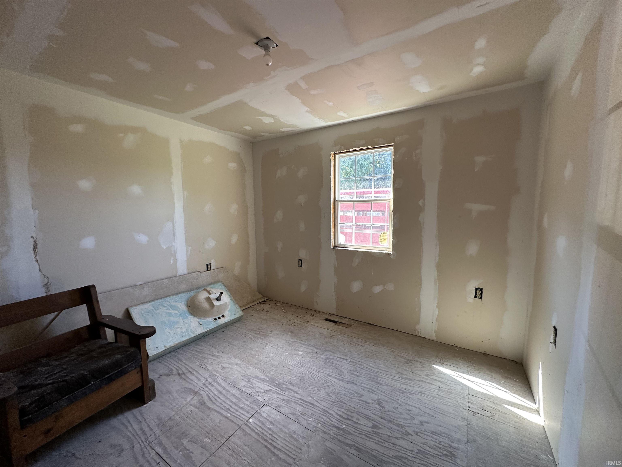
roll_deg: +1.2
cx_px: 311
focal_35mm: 14
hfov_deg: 102.1
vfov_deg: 85.7
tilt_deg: -5.5
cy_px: 234
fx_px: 252
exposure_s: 1/99
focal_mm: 2.22
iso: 160
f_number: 2.2
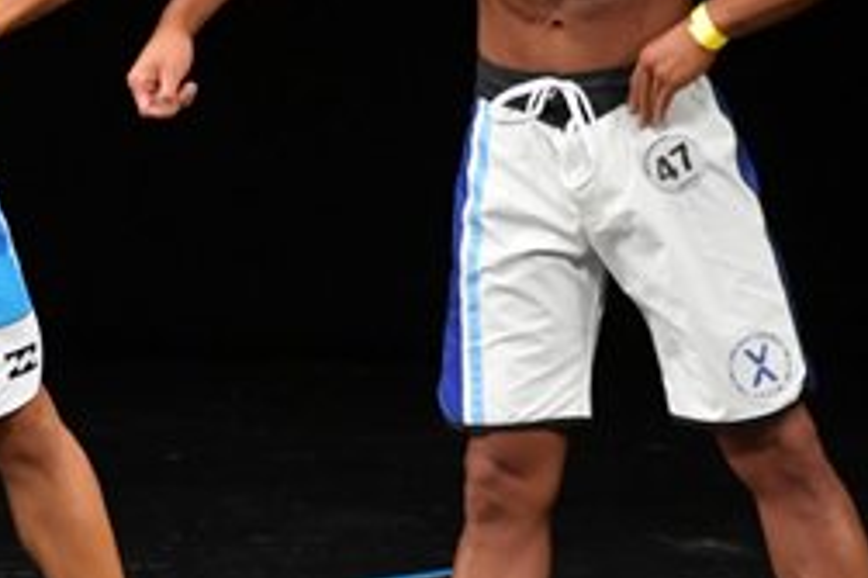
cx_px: -88
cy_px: 111
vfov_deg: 1.6
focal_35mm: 834
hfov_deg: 2.5
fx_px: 20095
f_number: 5.6
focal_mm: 180
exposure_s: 1/400
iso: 3200
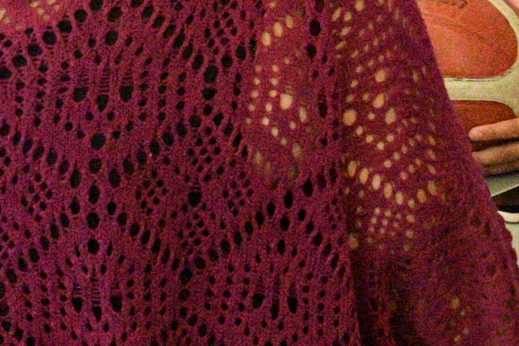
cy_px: -109
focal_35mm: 140
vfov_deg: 9.6
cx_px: 939
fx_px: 2018
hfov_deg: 13.2
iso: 6400
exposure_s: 1/200
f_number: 5.6
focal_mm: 16
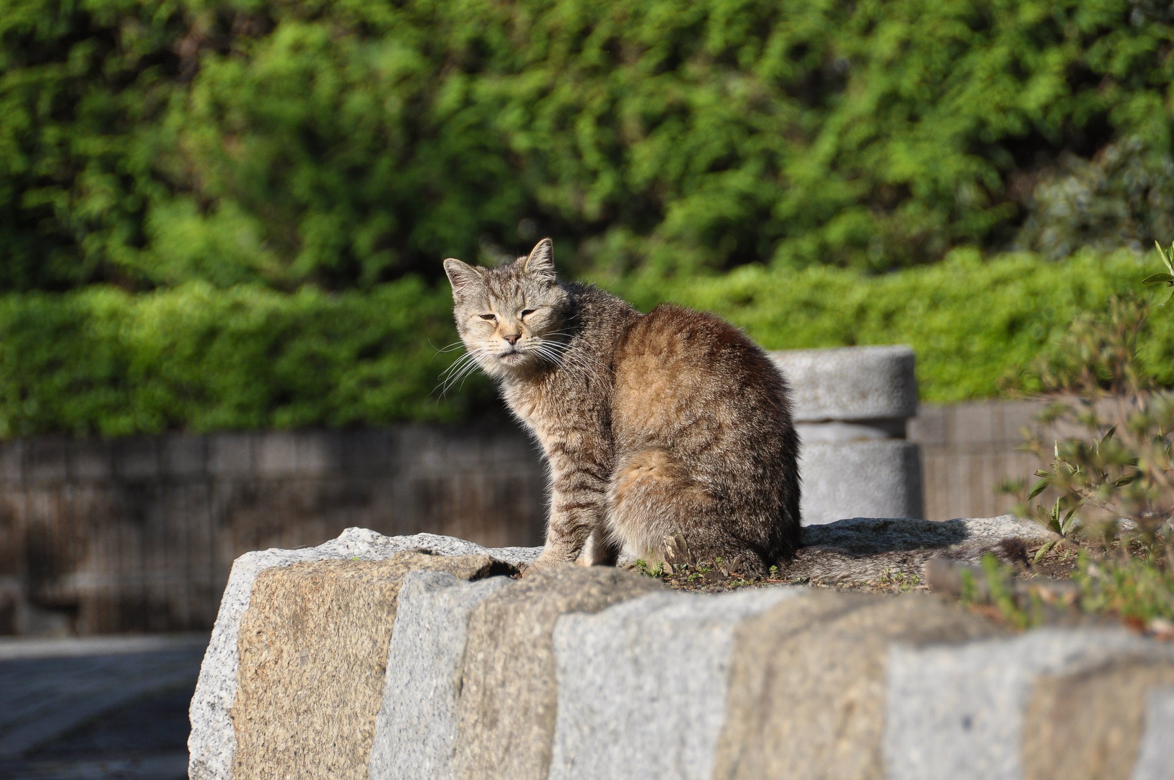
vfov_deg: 4.6
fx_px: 9771
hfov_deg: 6.9
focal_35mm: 300
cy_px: 390
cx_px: 587
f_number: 5.6
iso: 320
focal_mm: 200
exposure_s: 1/1000
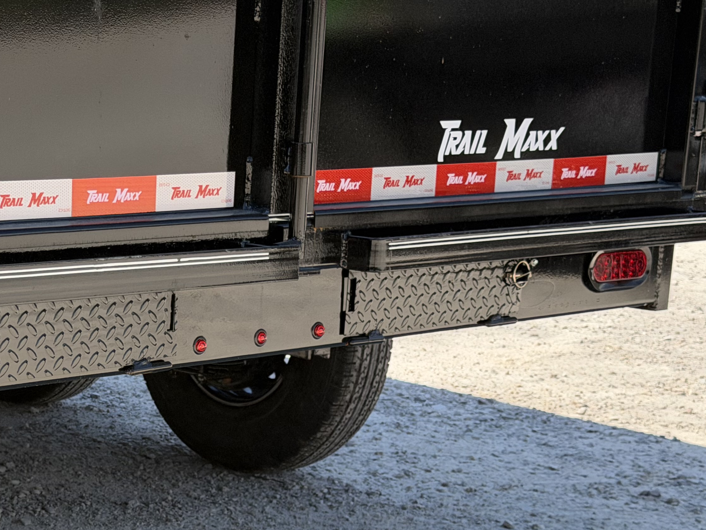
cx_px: 122
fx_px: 1754
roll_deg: -3.0
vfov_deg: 17.0
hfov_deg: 22.4
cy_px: 449
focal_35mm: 86
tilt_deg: -17.5
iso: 100
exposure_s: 1/1931
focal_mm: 6.76
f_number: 1.78
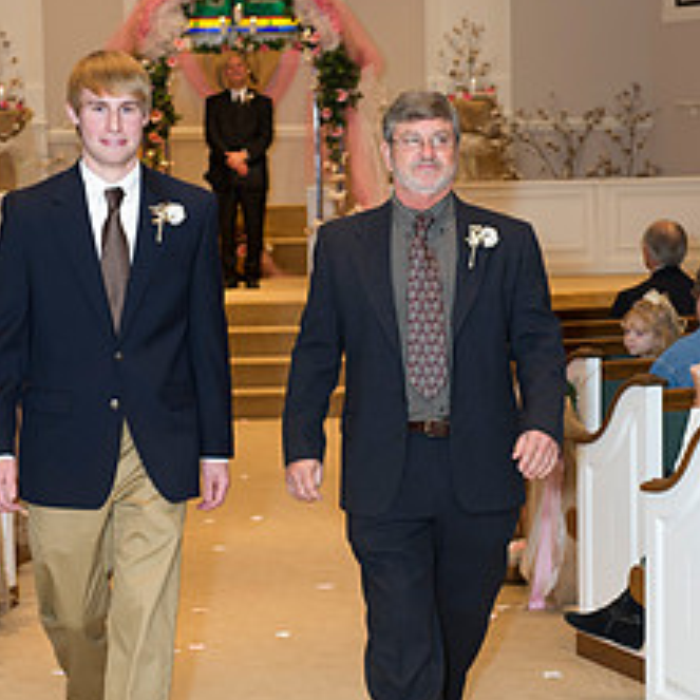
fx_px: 2219
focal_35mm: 97
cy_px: 364
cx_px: 293
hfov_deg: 17.9
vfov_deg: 17.9
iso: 1600
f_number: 4.5
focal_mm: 56
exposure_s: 1/125
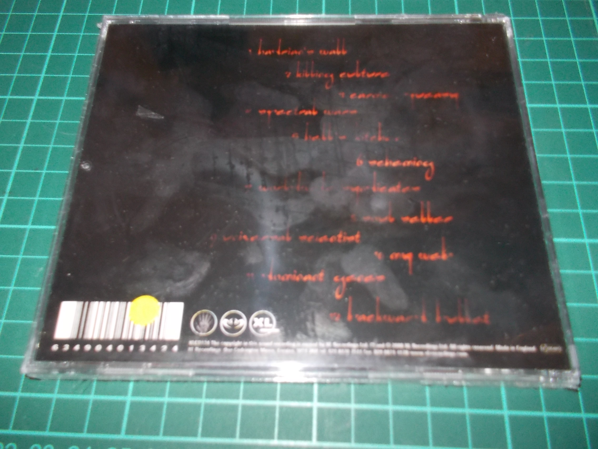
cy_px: 224
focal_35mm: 29
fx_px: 501
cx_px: 299
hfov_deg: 61.7
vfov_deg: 48.2
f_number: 3.3
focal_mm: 4.1
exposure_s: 1/30
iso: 200
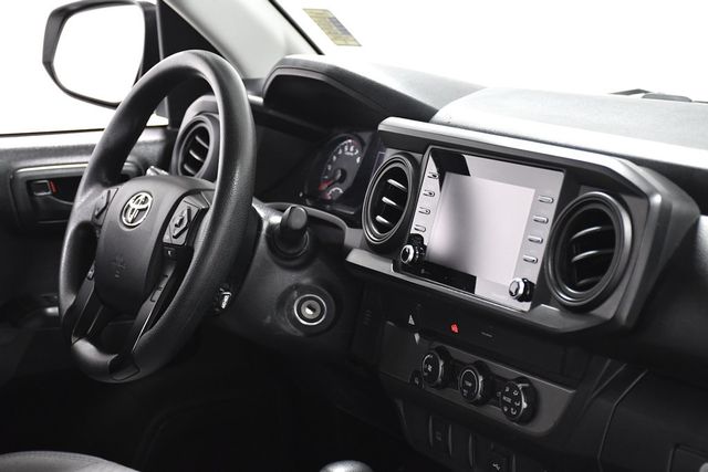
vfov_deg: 18.2
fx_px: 1475
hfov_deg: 27.0
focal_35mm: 75
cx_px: 354
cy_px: 236
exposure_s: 1/100
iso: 2500
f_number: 4.8
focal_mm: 50
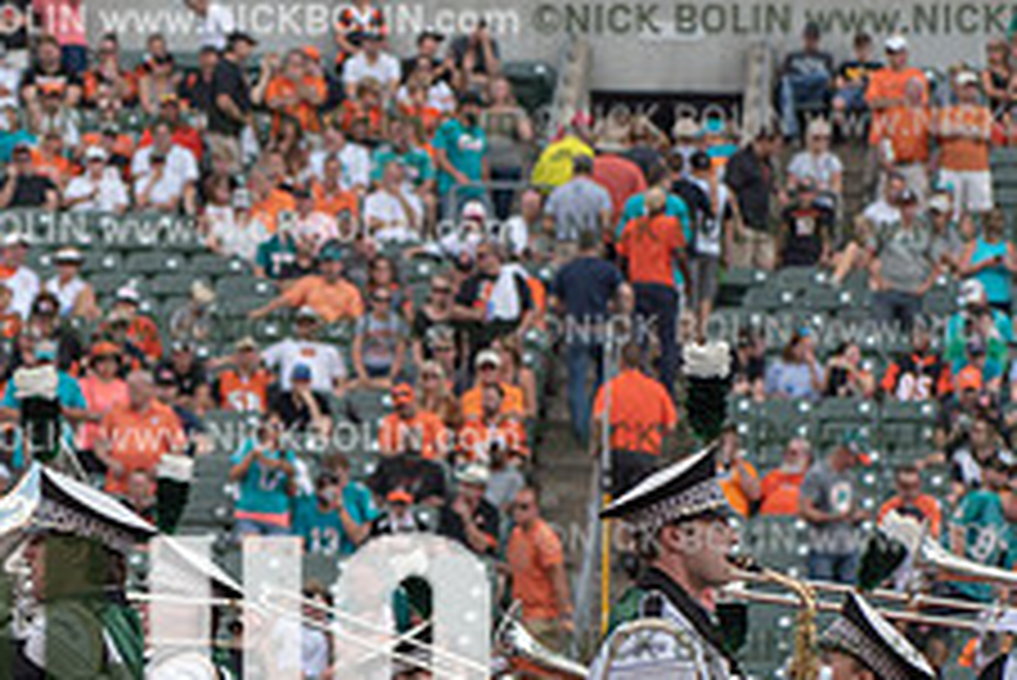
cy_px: 750
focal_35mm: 359
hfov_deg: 5.7
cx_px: 171
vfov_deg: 3.8
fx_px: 10148
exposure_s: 1/1250
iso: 400
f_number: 5.6
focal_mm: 140
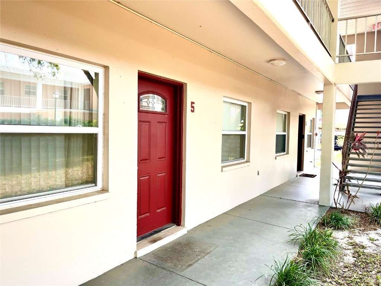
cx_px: 190
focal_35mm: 26
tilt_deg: -3.3
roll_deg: -0.1
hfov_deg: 67.3
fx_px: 286
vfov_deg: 53.1
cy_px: 143
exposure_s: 1/210
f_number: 1.6
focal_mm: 5.1
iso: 40
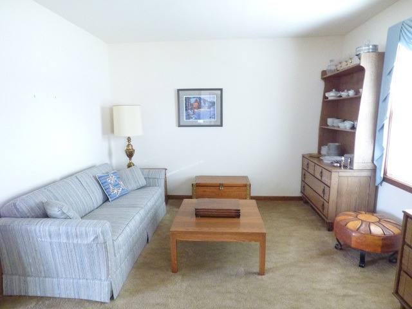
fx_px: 250
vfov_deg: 63.4
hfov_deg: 79.0
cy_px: 154
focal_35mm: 21
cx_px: 206
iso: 1600
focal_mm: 3.78
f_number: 7.1
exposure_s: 1/4
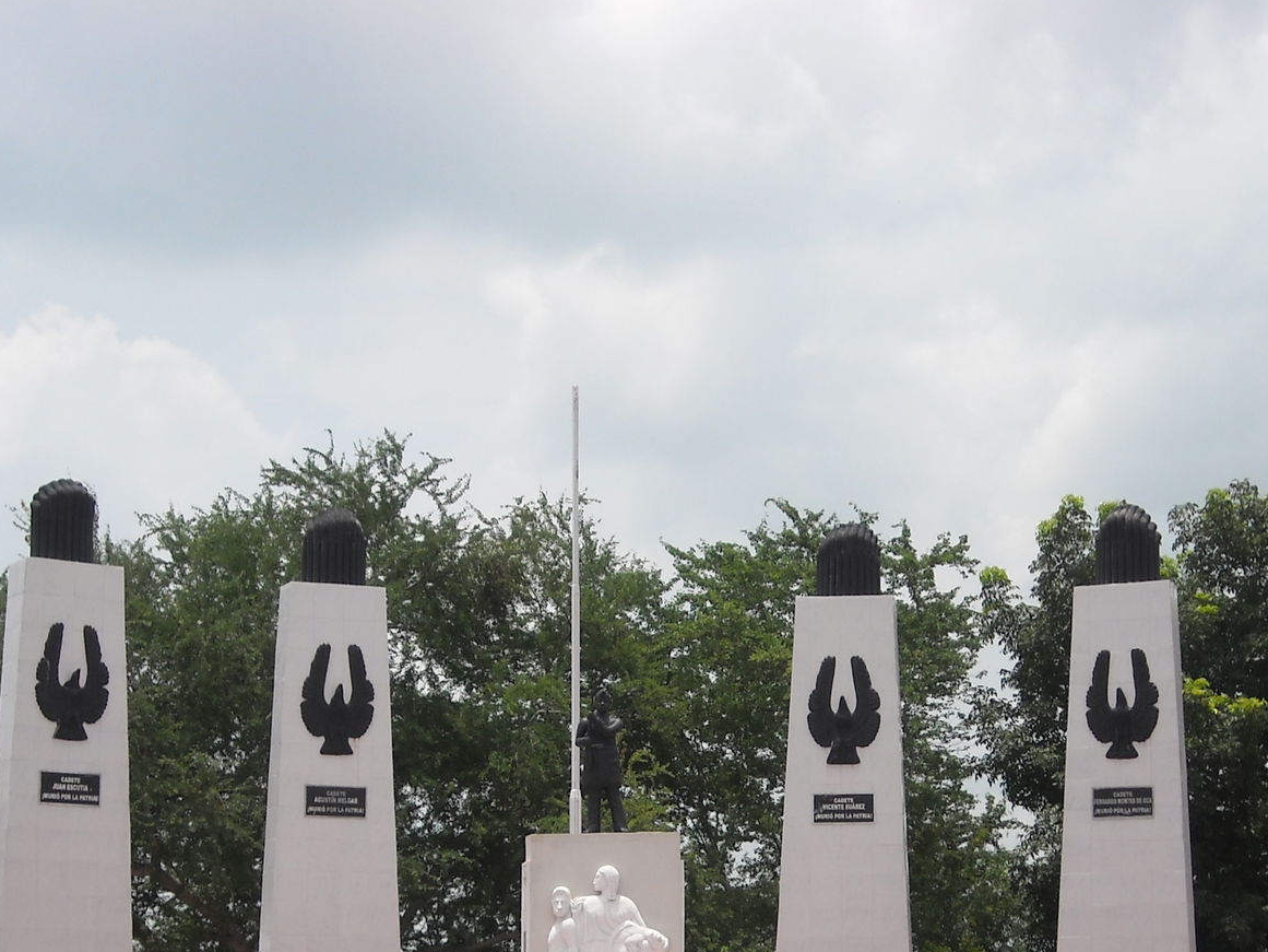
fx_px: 2967
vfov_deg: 18.1
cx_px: 631
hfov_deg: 24.1
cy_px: 749
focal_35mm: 81
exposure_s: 1/284
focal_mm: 7.92
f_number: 6.3
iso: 64
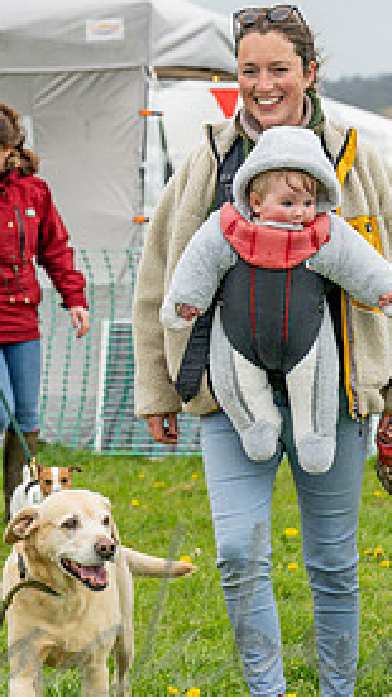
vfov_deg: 11.8
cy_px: 553
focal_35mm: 182
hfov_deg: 6.7
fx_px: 3367
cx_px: 75
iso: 400
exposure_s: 1/2000
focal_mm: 71
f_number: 4.5
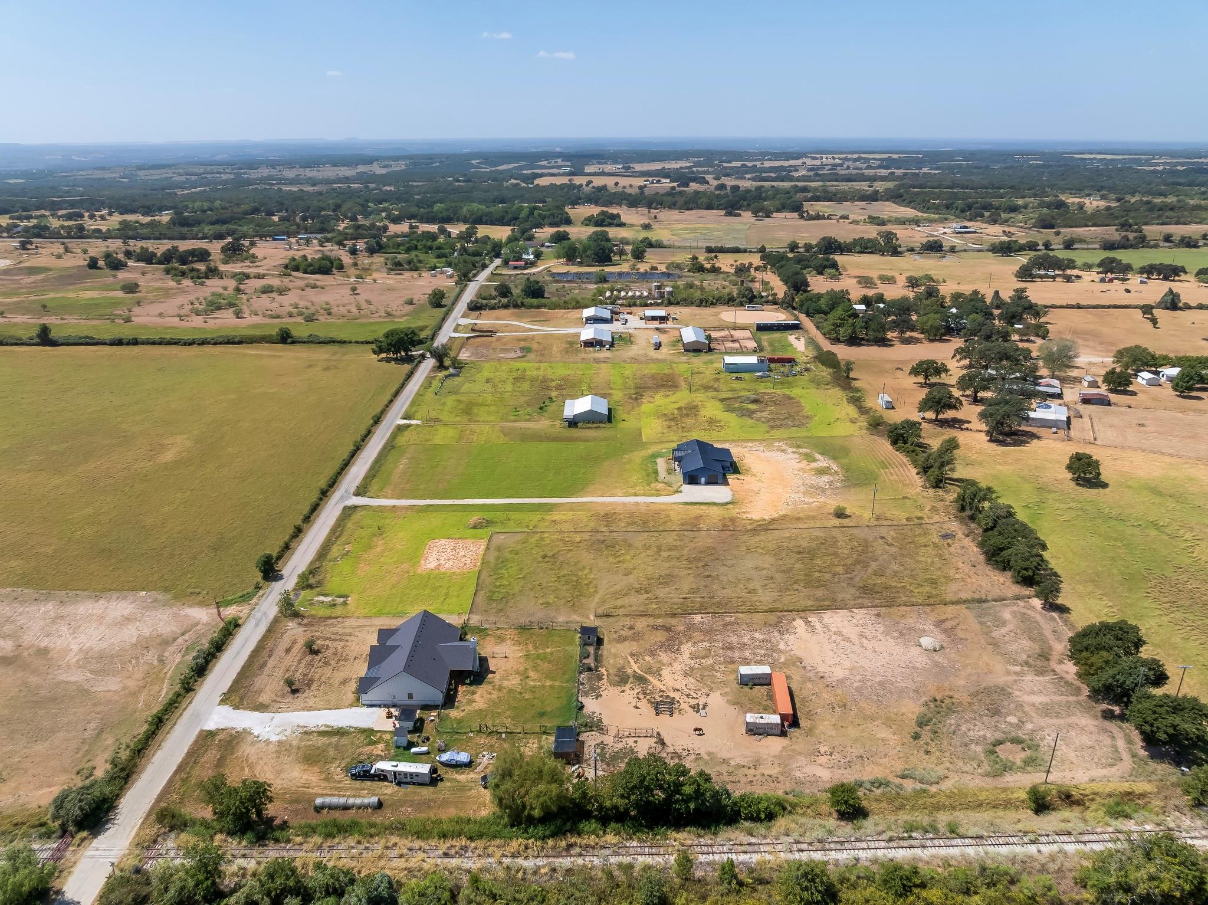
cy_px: 452
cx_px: 604
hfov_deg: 71.6
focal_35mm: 24
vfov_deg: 56.8
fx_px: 837
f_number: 2.8
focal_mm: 12.29
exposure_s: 1/120
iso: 100
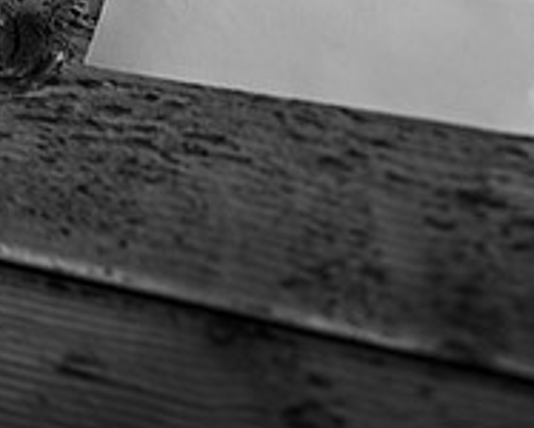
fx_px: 1250
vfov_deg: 18.2
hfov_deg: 23.8
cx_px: 407
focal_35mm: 79
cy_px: -123
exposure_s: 1/200
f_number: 1.8
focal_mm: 35
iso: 100
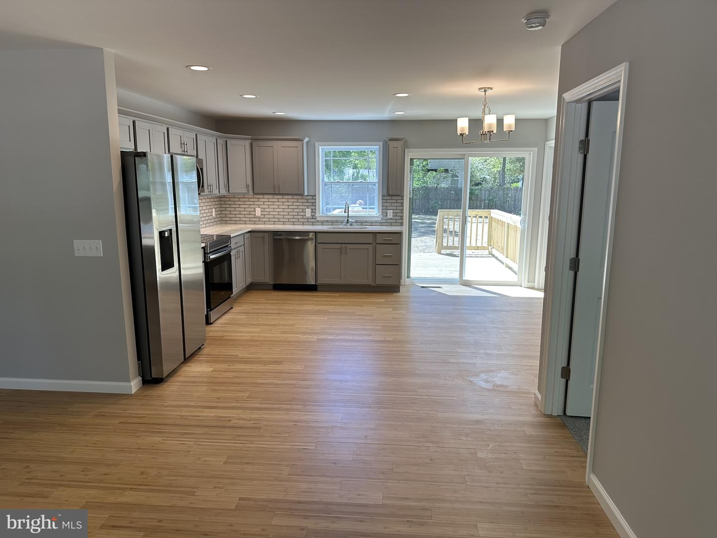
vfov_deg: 56.8
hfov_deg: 71.6
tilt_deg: -11.0
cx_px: 358
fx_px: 497
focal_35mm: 24
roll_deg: -0.5
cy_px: 269
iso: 80
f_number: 1.78
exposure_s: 1/210
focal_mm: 6.86
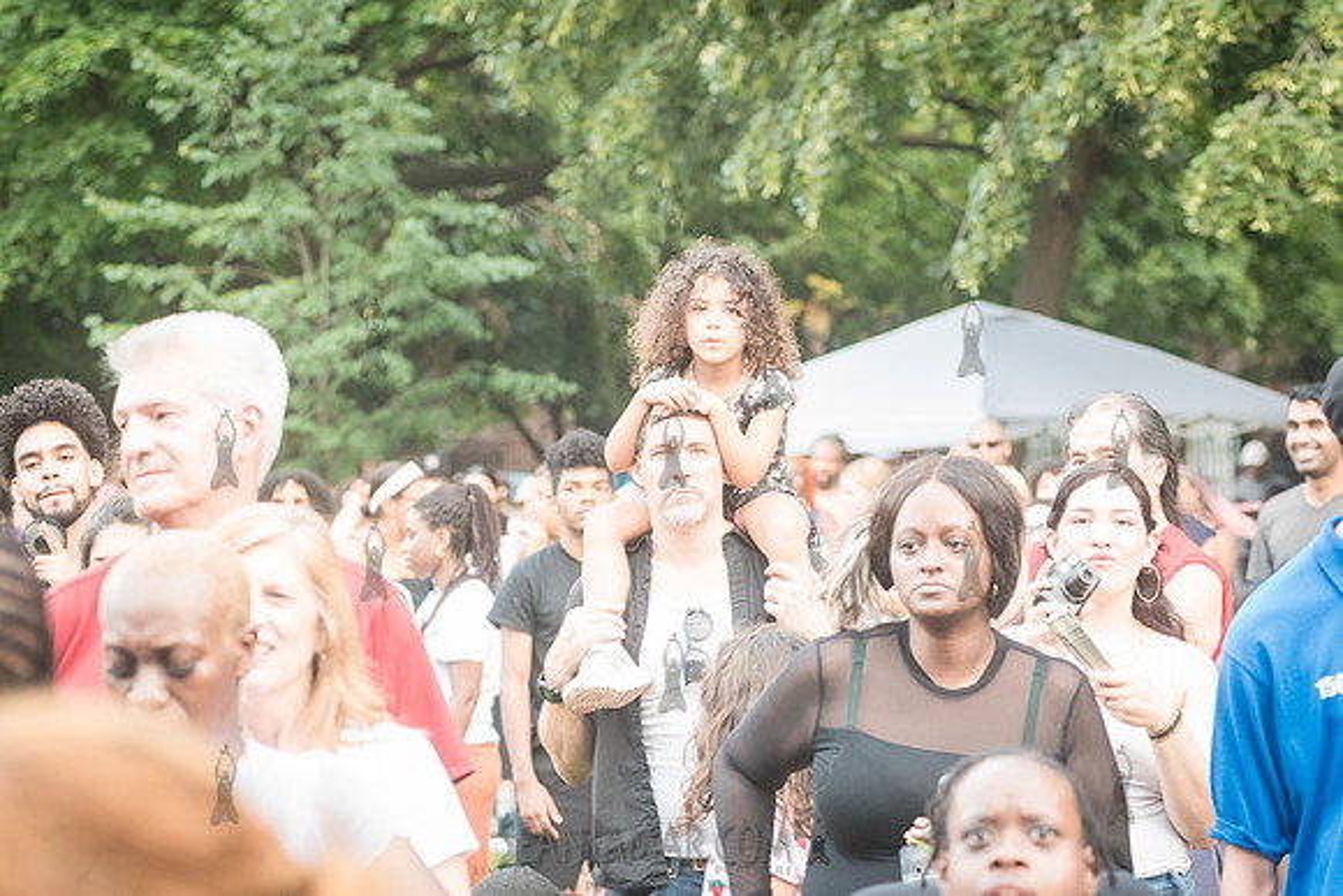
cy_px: 491
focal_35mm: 135
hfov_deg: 15.2
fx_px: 5045
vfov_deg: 10.1
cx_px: 669
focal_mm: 112
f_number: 5
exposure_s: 1/200
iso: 2000
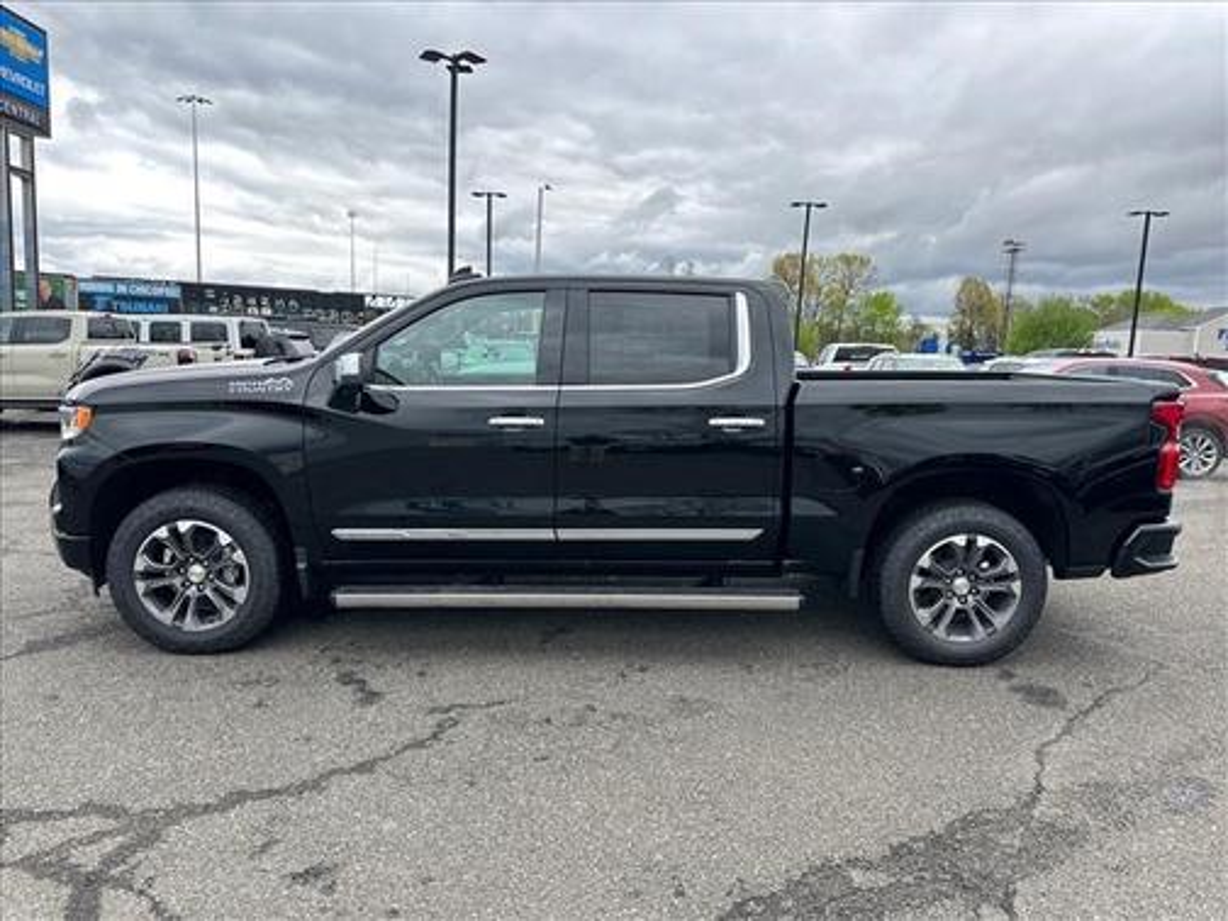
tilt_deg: -7.8
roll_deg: -2.9
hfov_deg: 71.6
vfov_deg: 56.8
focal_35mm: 24
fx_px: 851
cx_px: 614
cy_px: 460
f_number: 1.78
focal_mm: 6.86
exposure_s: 1/399
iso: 80
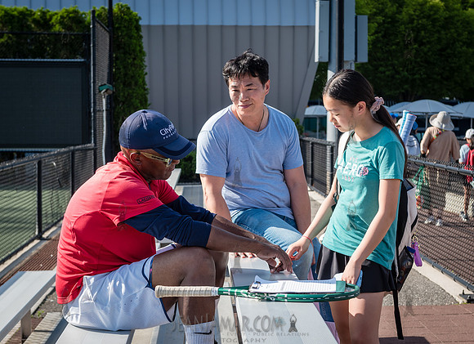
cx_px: 272
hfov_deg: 26.9
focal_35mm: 73
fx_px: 991
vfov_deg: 19.7
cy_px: 171
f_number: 5
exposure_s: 1/500
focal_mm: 56
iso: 200
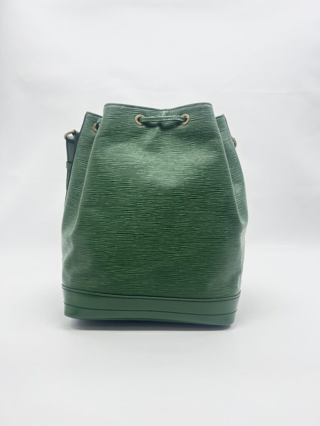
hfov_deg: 53.1
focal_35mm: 26
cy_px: 213
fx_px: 320
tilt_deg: -7.1
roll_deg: +0.5
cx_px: 160
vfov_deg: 67.3
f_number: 1.5
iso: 40
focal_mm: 5.7
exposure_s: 1/100
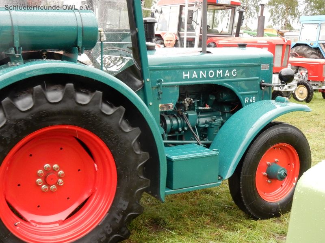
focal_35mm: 51
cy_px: 122
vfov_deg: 28.6
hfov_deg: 37.5
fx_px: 479
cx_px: 162
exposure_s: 1/200
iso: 400
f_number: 4.5
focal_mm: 9
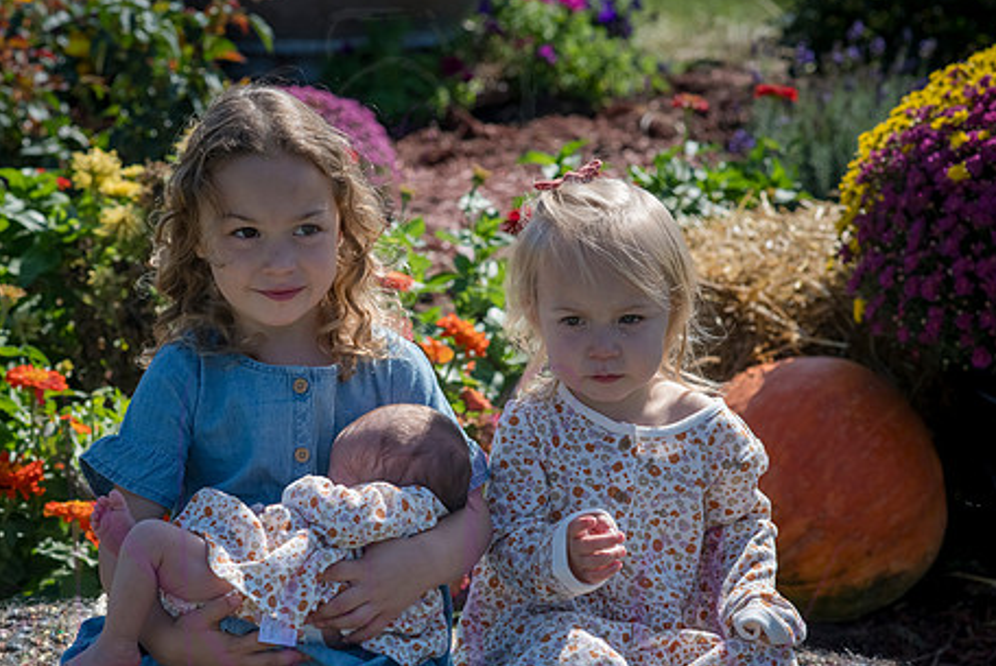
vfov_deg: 12.7
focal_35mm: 108
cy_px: 409
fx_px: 2991
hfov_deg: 18.9
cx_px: 402
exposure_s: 1/1250
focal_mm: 85
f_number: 6.3
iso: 400
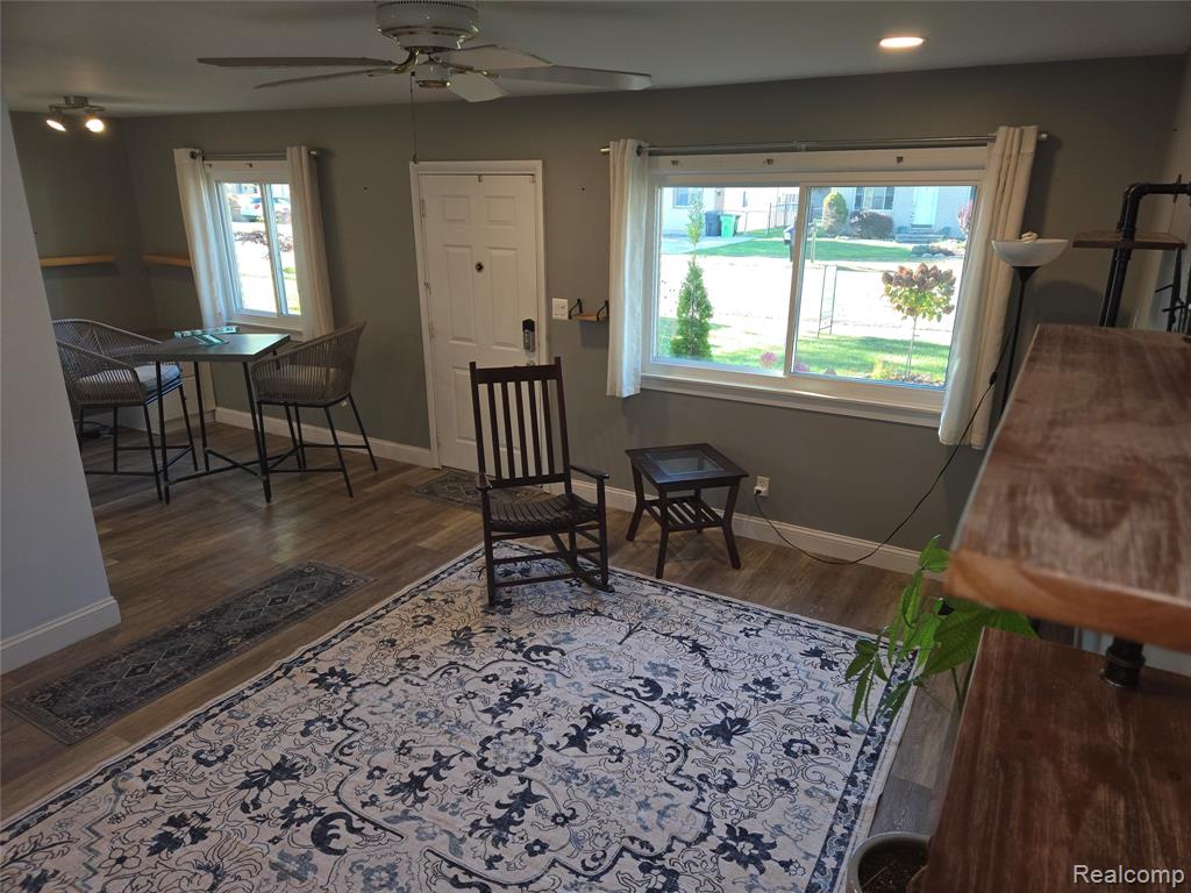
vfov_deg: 58.9
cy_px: 446
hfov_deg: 73.9
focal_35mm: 23
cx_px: 596
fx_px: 791
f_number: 1.8
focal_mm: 5.4
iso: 64
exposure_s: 1/60
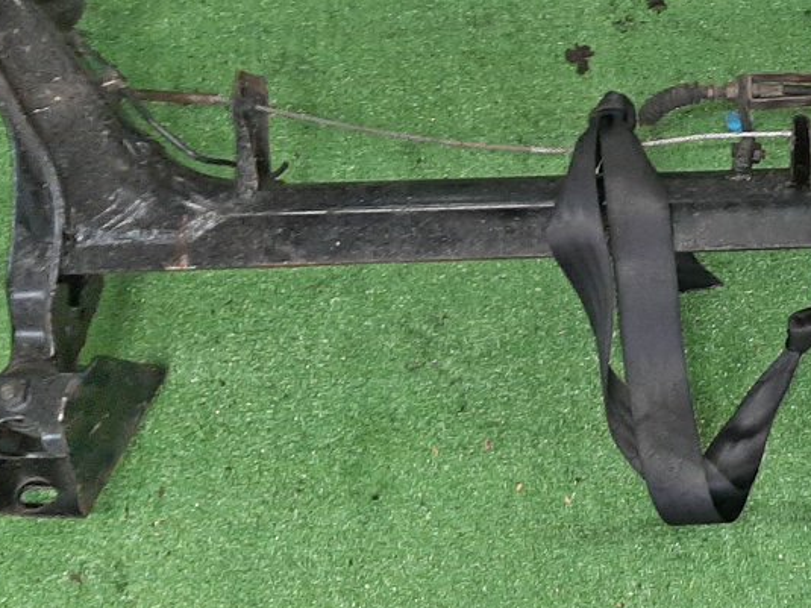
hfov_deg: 26.5
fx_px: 1640
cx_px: 778
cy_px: 233
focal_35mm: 70
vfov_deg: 21.0
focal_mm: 3.93
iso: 170
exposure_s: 1/25
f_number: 1.7
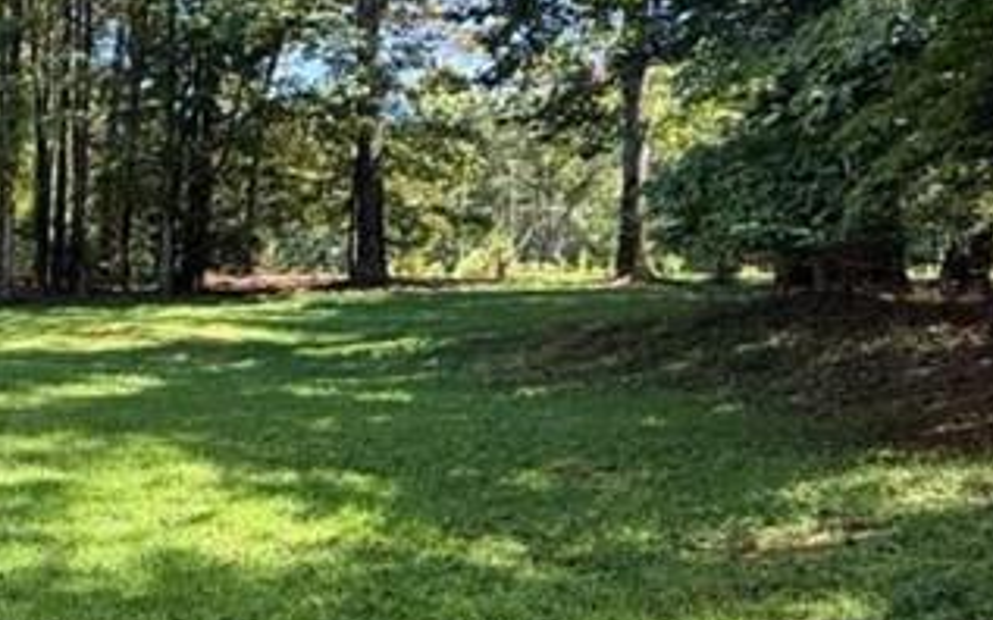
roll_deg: -2.0
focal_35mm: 48
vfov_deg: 26.9
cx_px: -210
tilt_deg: +1.6
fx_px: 1299
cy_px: 316
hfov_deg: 33.6
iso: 50
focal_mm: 2.22
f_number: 2.2
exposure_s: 1/413
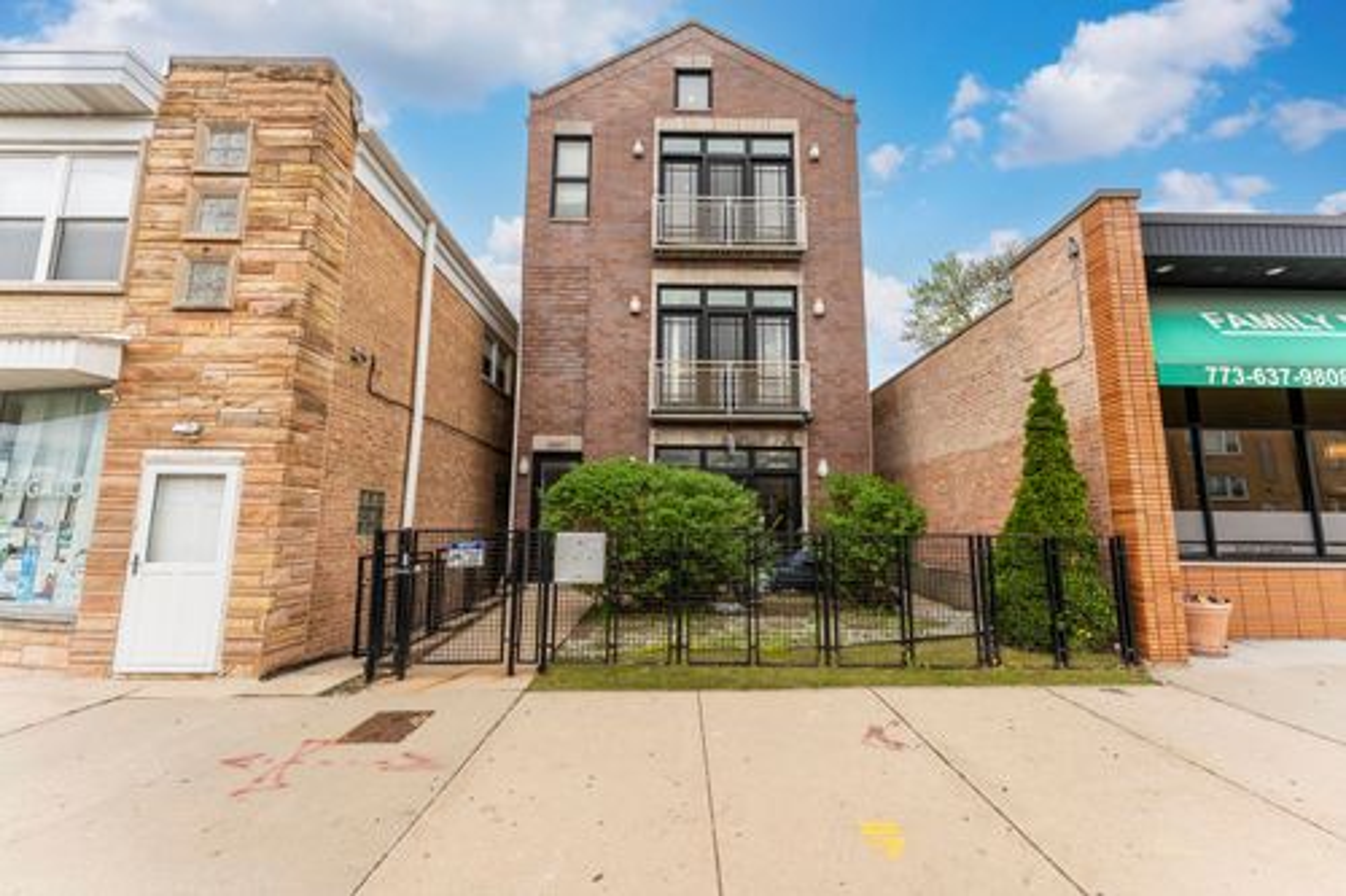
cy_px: 448
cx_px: 673
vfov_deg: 78.8
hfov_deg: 101.9
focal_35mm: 15
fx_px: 546
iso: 200
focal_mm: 14.6
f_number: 9
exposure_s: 1/160
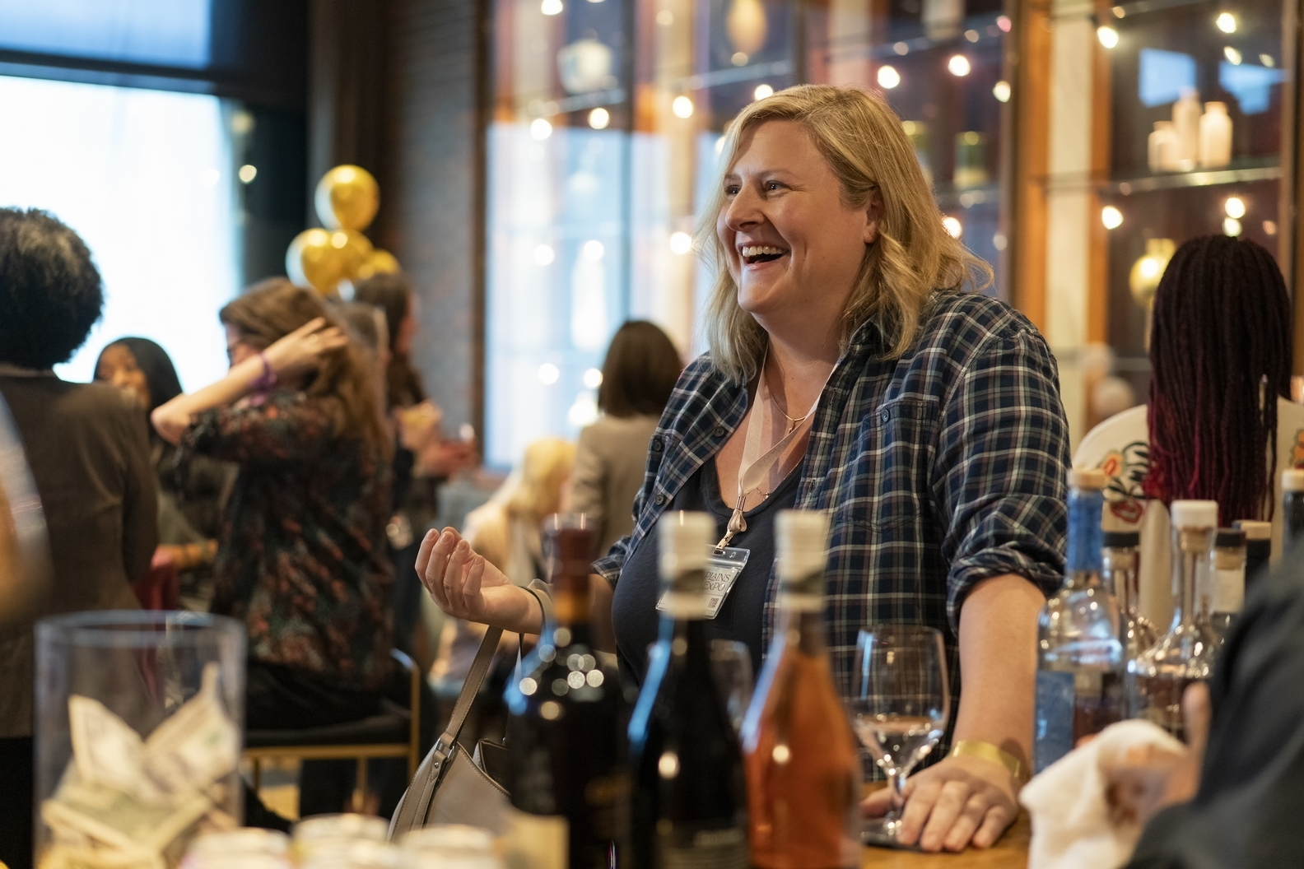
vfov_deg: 24.6
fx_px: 1992
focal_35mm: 55
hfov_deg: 36.2
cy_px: 434
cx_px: 652
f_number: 2.2
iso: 3200
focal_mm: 55
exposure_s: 1/125
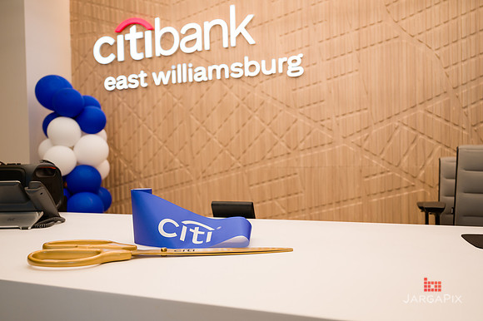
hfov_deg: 62.1
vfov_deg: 43.7
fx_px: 401
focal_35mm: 30
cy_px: 162
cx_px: 241
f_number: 3.2
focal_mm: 29.5
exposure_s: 1/320
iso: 400
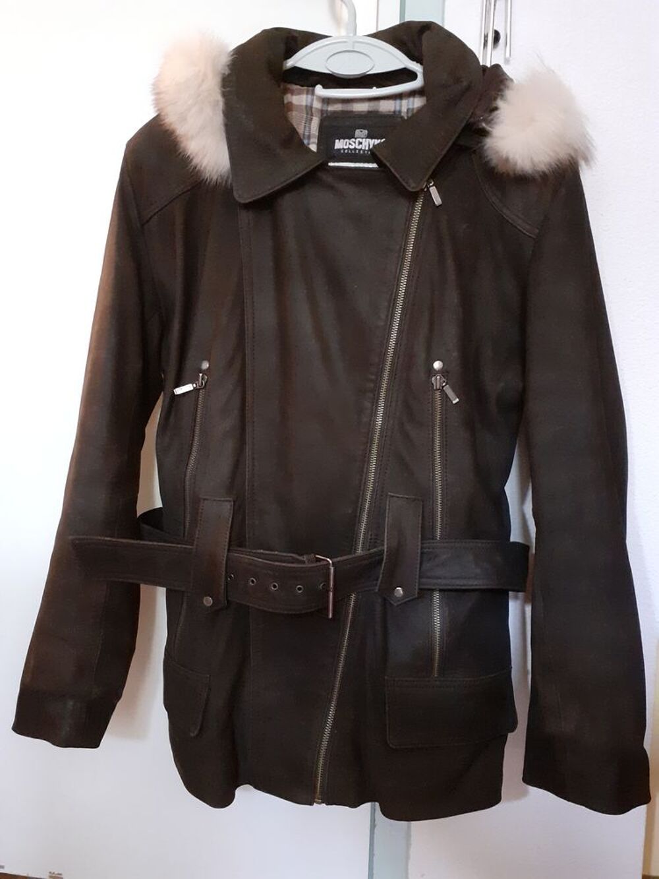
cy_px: 440
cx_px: 330
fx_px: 685
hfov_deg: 51.4
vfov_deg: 65.3
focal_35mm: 27
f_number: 1.9
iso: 640
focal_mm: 3.6
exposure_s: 1/20
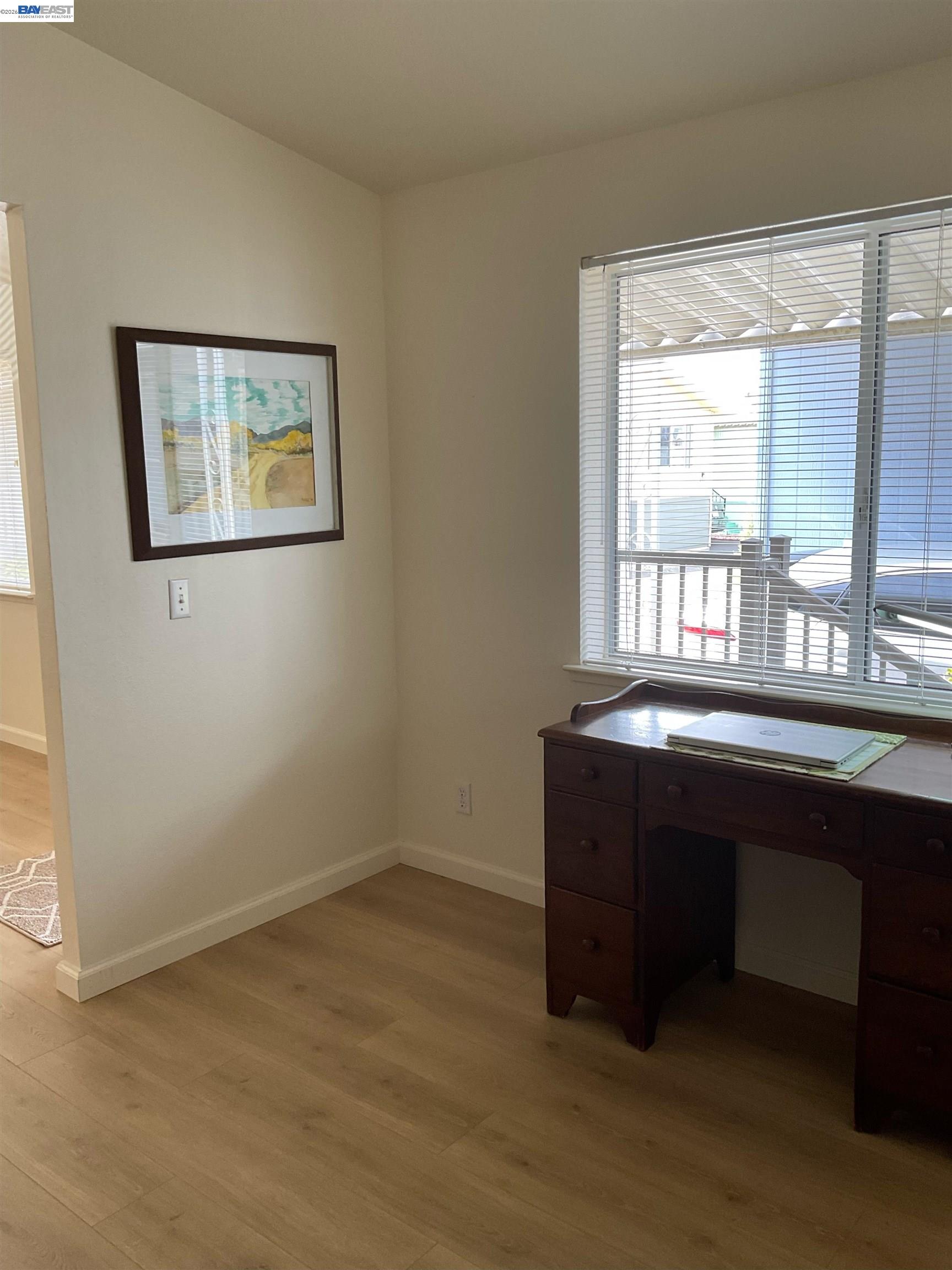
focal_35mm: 29
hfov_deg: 48.2
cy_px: 635
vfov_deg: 61.7
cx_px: 476
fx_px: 1063
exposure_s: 1/60
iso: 40
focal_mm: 3
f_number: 1.8
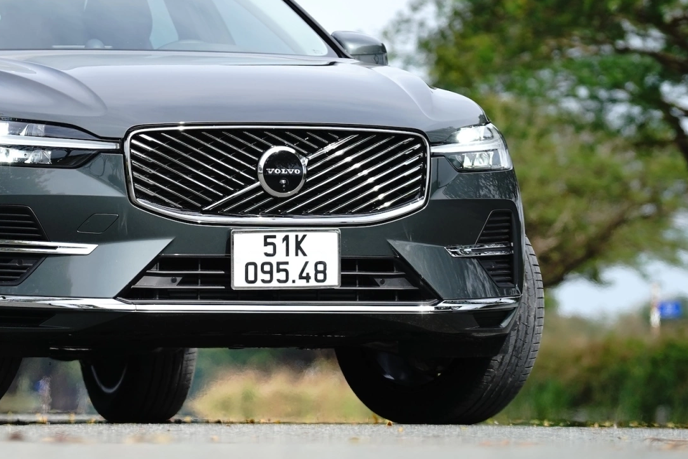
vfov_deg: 4.3
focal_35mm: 319
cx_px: 83
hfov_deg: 6.4
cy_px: 96
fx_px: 6096
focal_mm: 144
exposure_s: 1/1600
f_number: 4
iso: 250
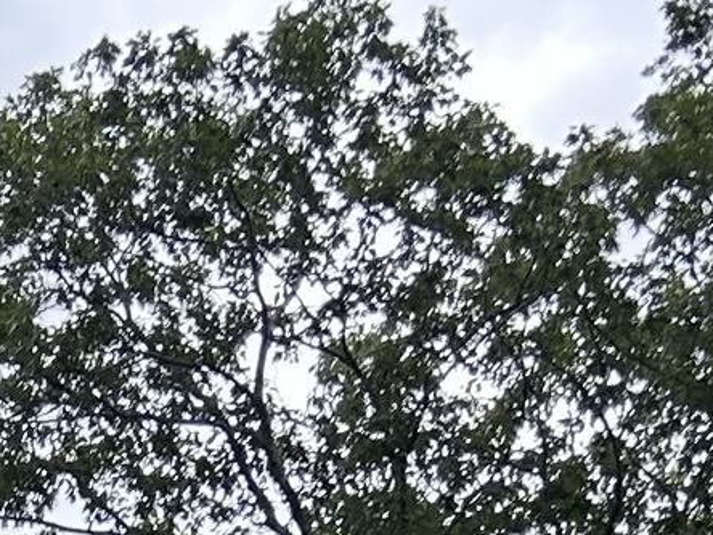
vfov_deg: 7.1
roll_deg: -0.2
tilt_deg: +13.0
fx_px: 3708
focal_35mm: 180
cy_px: 1770
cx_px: -723
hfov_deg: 10.1
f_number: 1.5
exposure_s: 1/1449
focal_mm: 5.7
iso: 50
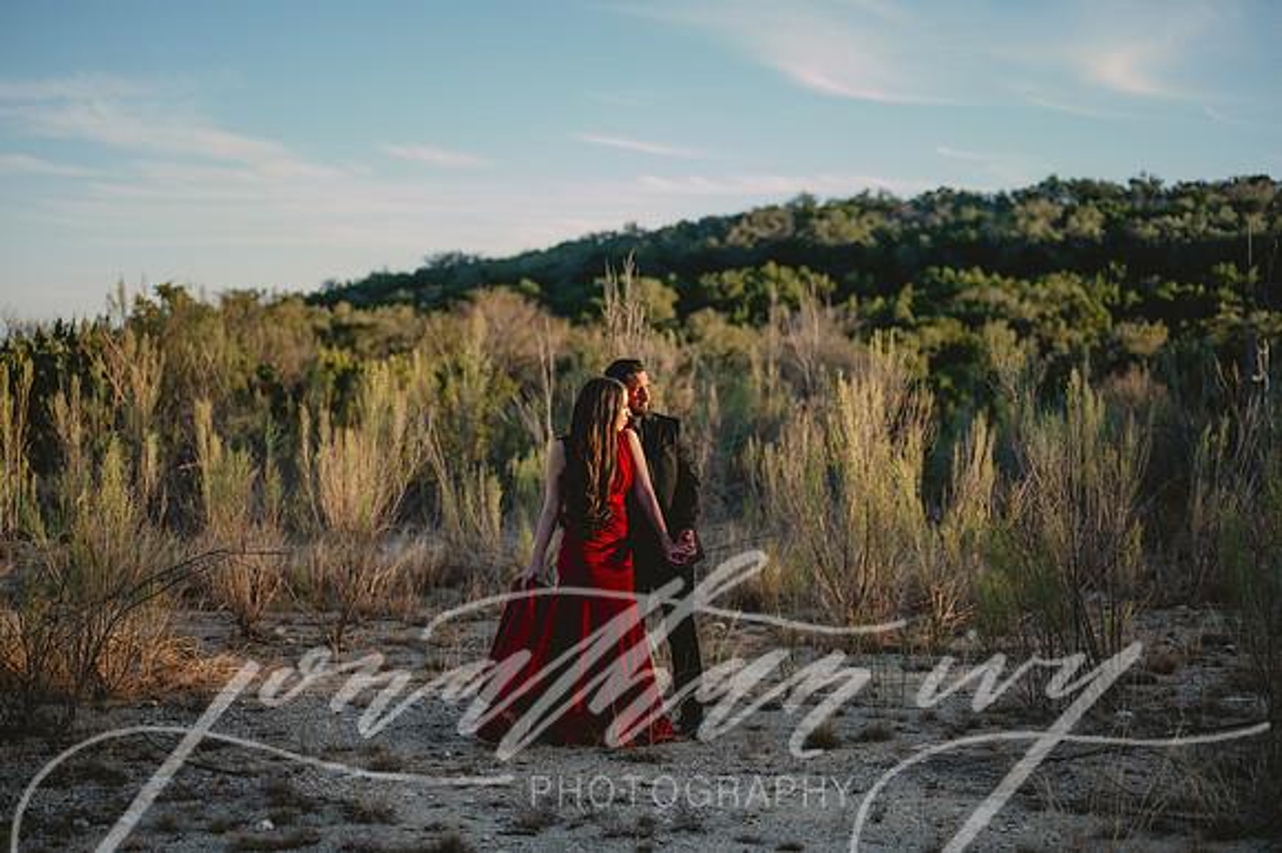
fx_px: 1779
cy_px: 426
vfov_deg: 27.0
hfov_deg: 39.6
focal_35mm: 50
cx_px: 641
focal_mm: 50
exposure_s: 1/1600
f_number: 2
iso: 50
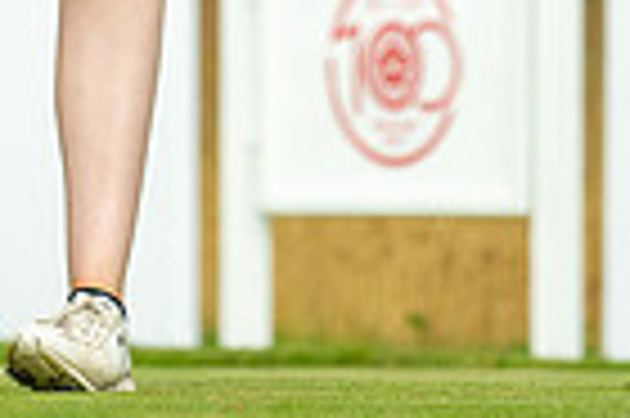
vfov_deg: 1.1
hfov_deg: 1.7
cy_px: -402
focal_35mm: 1244
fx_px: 21744
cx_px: 72
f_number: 5
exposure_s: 1/2000
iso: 500
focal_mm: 300
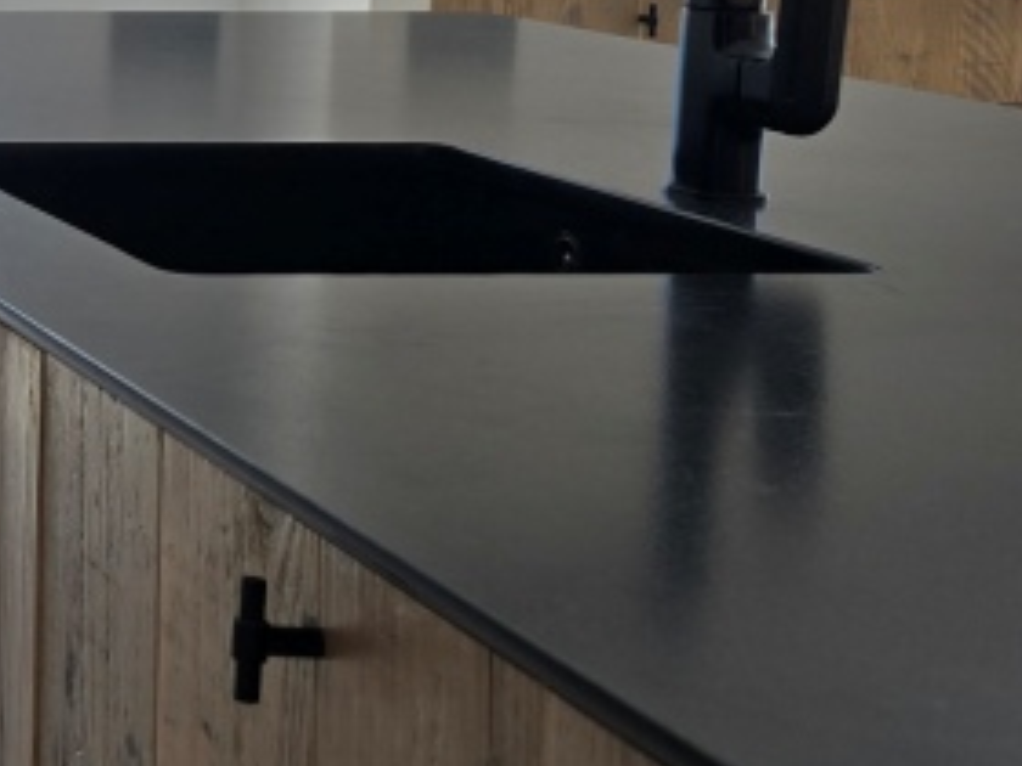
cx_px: -672
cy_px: -15
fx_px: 2480
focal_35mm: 84
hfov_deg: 19.2
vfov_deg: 17.1
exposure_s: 1/369
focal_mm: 6.3
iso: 12
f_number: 1.7
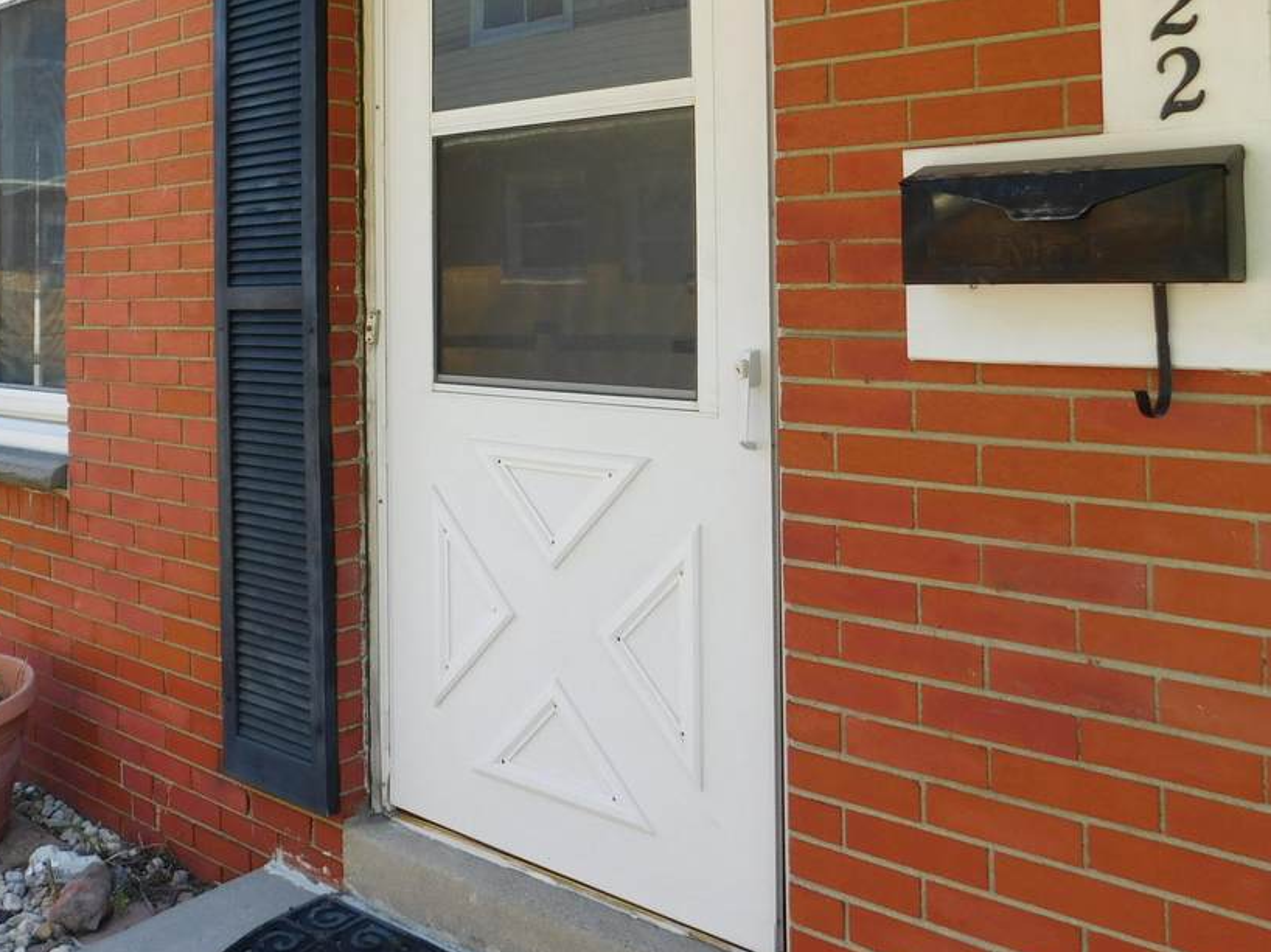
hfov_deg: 50.8
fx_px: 1321
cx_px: 475
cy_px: 245
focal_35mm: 36
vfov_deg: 38.7
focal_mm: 4
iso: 125
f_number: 3
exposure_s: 1/250
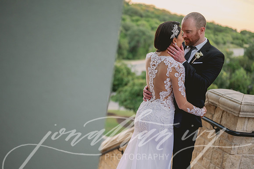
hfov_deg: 39.6
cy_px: 84
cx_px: 127
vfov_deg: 27.0
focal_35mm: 50
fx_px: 353
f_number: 2
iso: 160
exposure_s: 1/500
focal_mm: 50
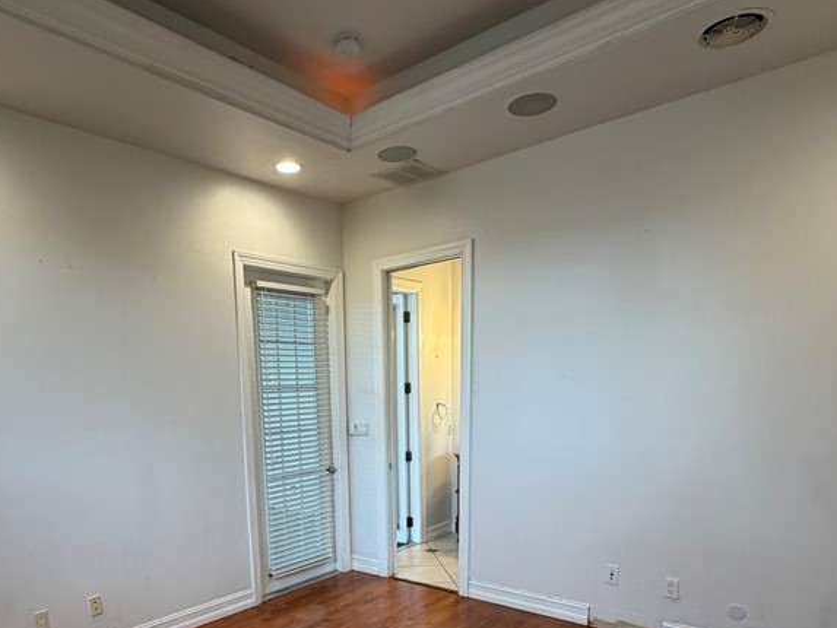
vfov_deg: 52.0
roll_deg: +2.3
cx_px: 340
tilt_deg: -9.7
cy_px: 486
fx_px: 605
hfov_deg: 68.8
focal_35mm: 25
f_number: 2.2
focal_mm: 2.22
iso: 200
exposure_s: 1/60
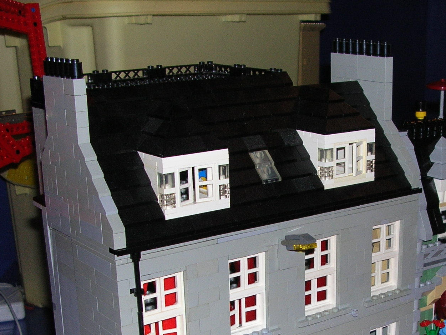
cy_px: 294
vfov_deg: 22.4
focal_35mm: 64
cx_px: 322
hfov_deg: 29.9
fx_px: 825
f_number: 2.8
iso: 50
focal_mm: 5.8
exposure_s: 1/60.1
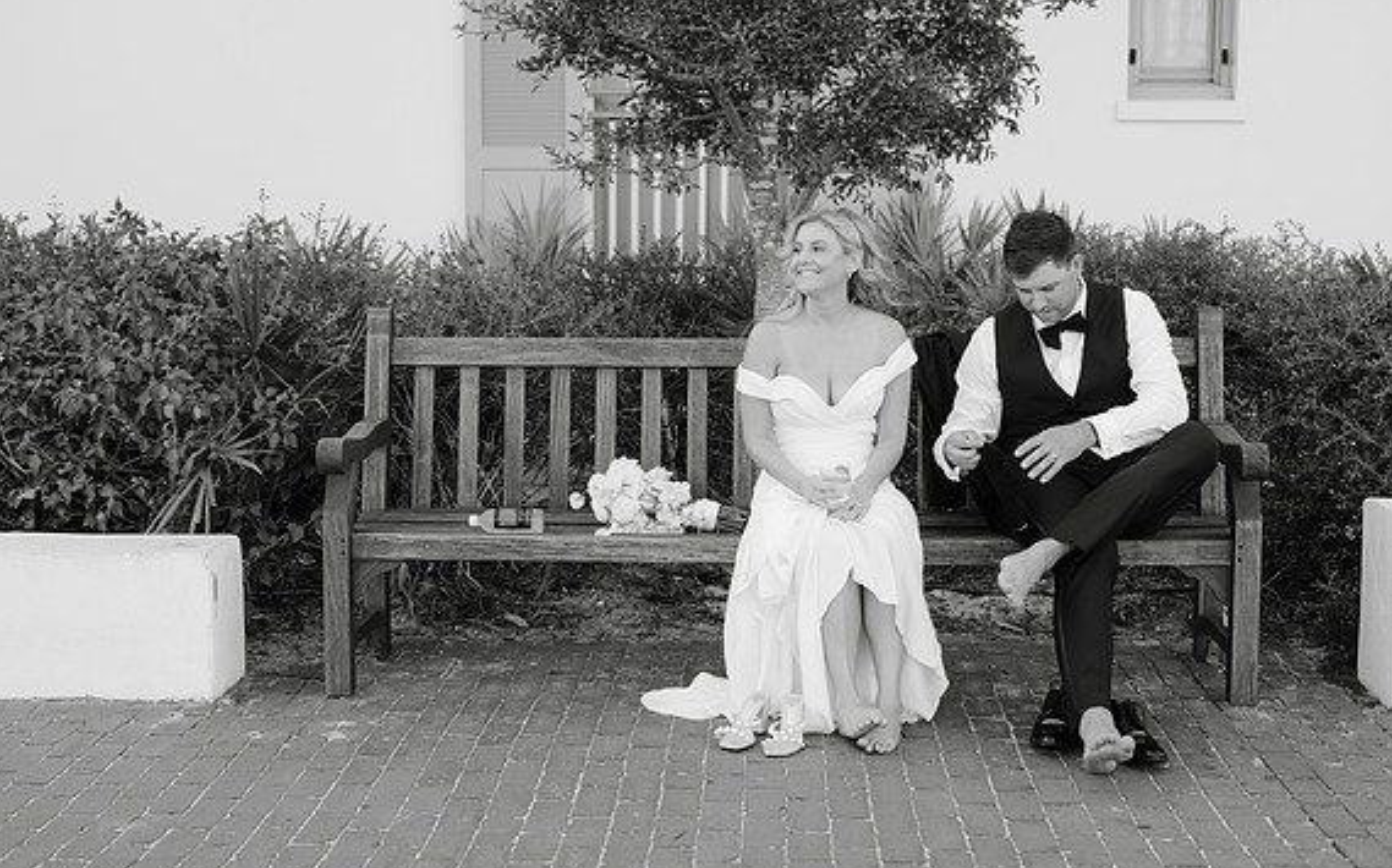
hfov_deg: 38.9
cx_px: 690
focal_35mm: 52
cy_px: 436
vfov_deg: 24.8
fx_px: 1972
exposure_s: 1/250
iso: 200
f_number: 3.5
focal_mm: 50
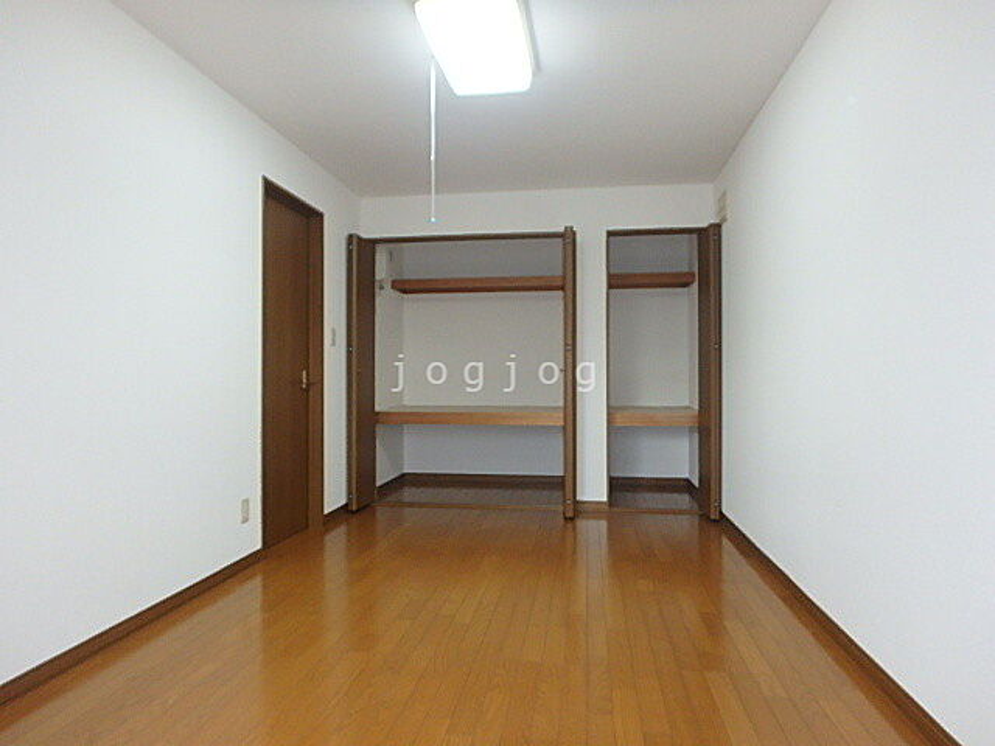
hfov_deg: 79.0
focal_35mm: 21
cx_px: 498
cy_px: 373
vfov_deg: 63.4
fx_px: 604
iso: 250
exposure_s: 1/30
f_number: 3.5
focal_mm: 3.7
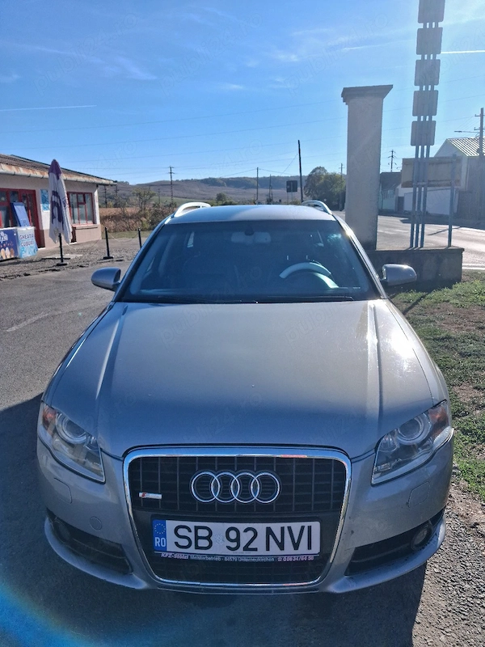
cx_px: 242
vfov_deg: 65.3
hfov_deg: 51.4
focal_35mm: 27
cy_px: 324
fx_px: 504
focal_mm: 4
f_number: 1.8
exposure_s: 1/1000
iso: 25
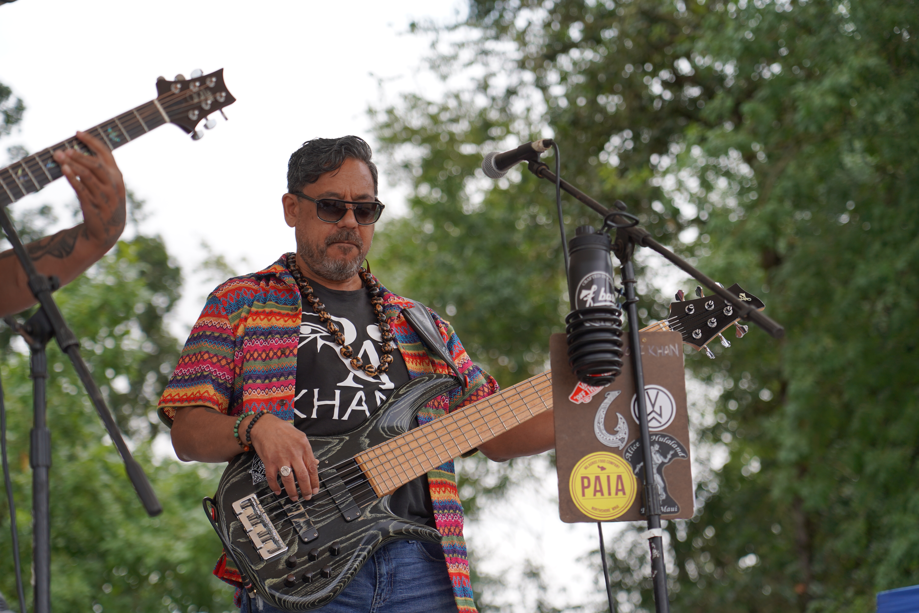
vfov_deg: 13.0
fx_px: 2680
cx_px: 460
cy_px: 306
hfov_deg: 19.5
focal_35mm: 105
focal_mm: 105
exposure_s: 1/320
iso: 100
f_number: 4.5
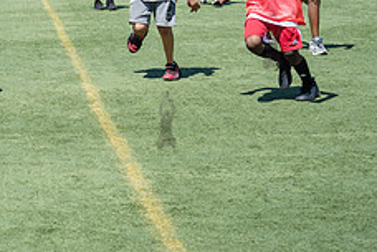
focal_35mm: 130
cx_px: -48
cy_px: 39
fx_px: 1361
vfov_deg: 10.5
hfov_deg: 15.3
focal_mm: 50
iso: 200
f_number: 5
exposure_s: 1/640
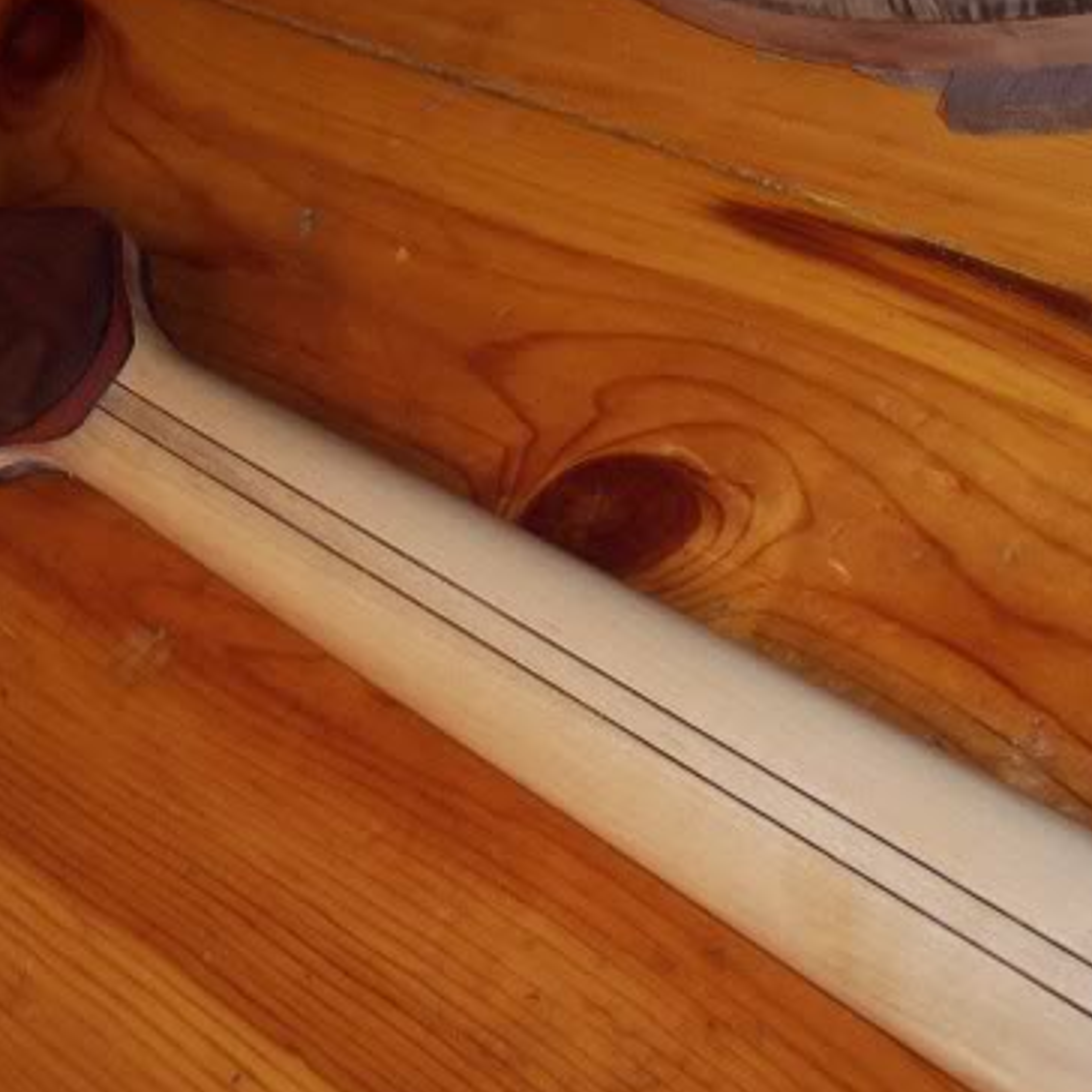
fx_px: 2106
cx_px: 516
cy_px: 591
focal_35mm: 59
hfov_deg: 29.1
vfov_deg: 29.1
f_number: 2.8
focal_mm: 8
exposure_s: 1/30
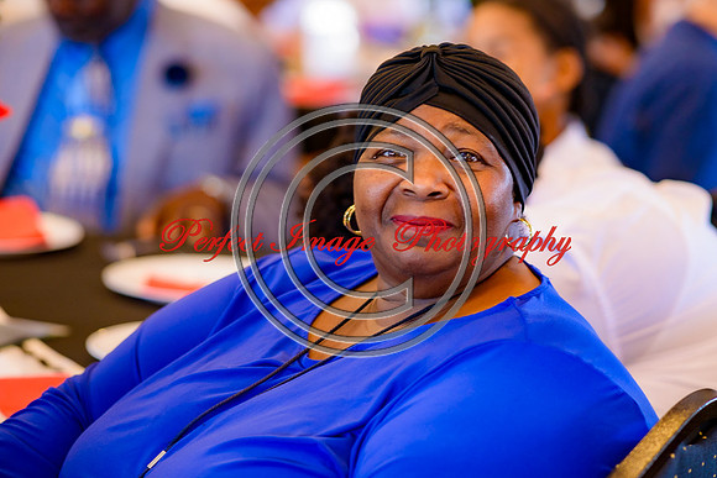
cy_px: 212
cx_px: 465
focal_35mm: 136
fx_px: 2713
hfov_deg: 15.0
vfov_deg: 10.1
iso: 800
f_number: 2.2
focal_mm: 105
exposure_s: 1/125
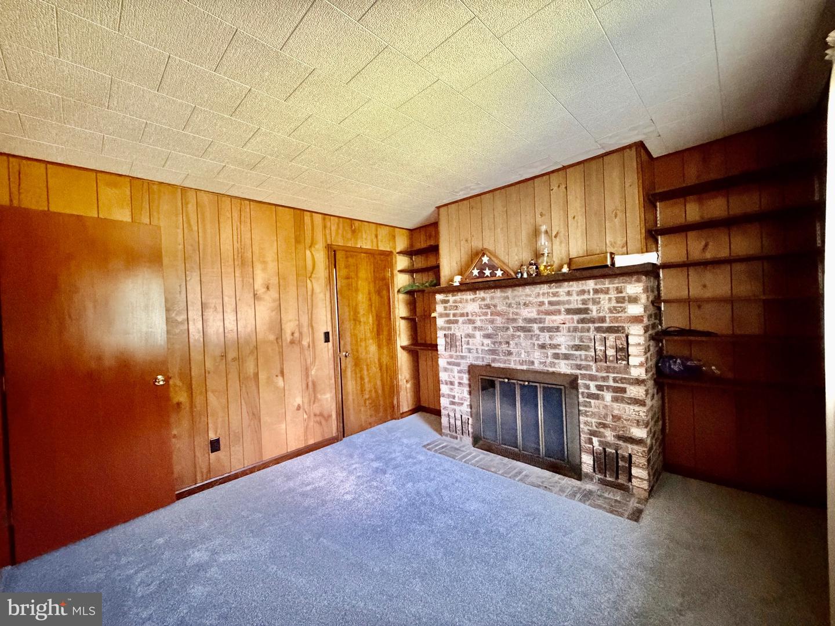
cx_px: 418
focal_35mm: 14
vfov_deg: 85.7
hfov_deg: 102.1
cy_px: 313
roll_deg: +2.7
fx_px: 338
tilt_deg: -1.8
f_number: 2.2
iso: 1250
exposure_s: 1/45
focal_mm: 2.22
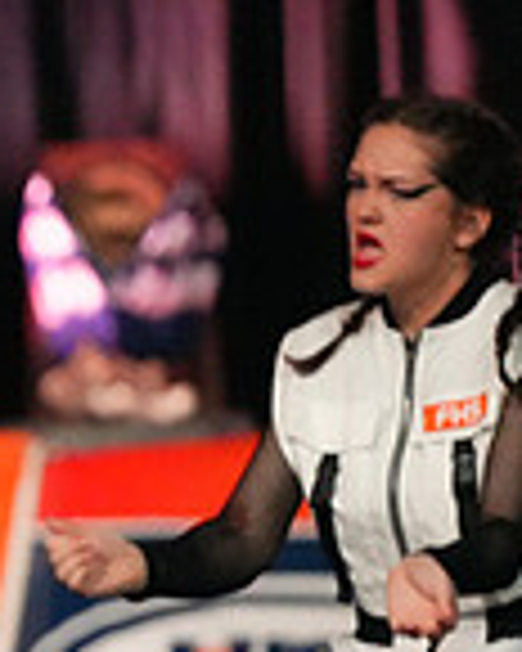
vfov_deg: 1.7
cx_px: -774
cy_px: 690
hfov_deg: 1.4
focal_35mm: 1125
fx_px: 21725
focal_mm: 300
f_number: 3.5
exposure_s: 1/1250
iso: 16000
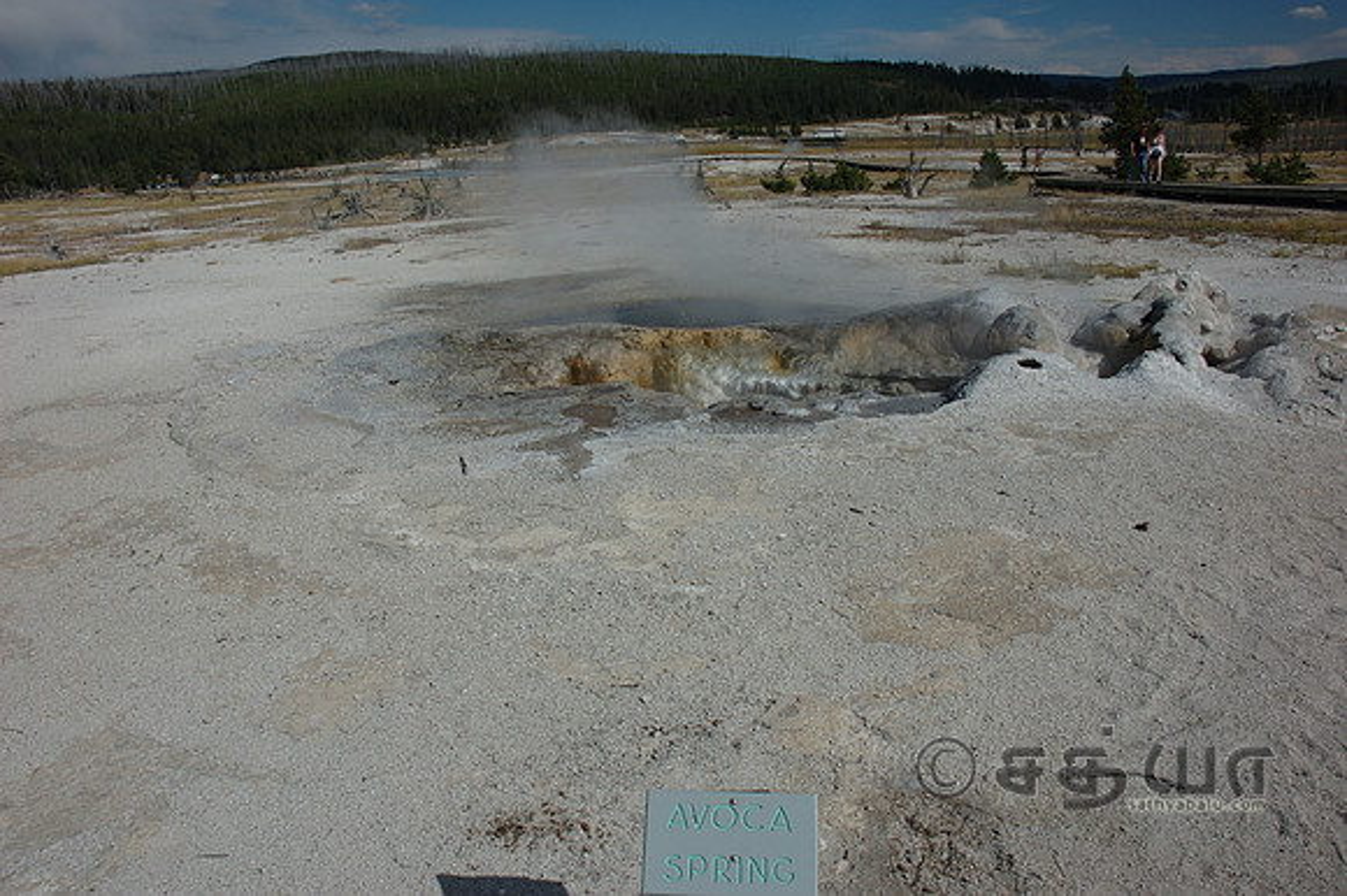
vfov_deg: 47.9
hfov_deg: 67.4
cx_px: 674
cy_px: 448
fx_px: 1010
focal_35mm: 27
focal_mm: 18
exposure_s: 1/320
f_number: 9
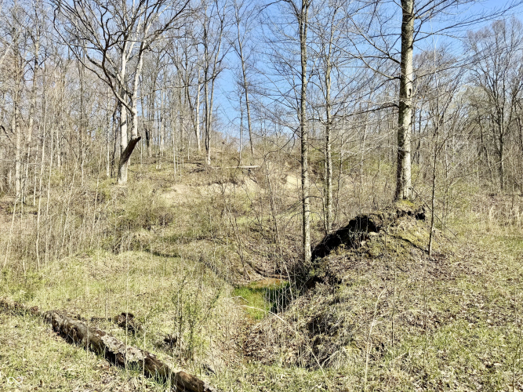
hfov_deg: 71.6
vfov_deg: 56.8
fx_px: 363
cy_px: 196
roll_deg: +0.3
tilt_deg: +4.8
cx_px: 262
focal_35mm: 24
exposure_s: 1/2959
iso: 80
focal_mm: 6.76
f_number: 1.78
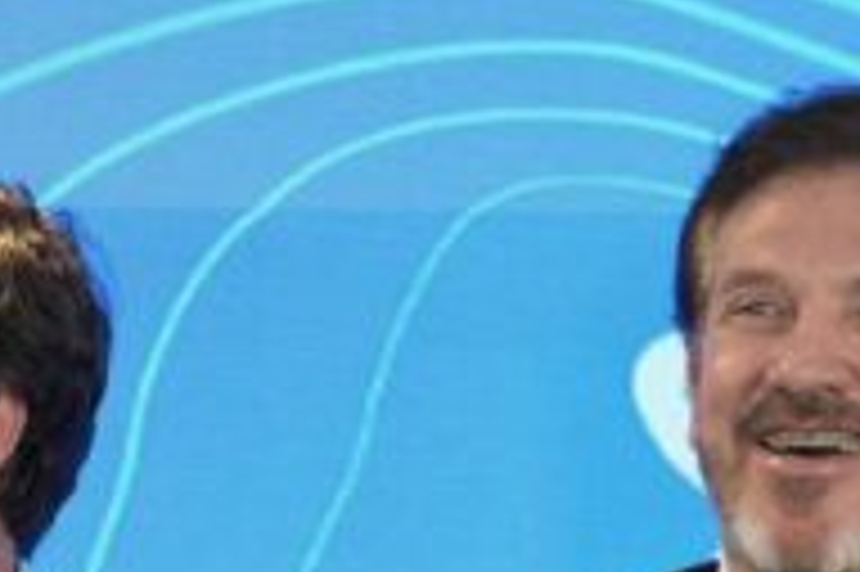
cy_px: 964
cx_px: 288
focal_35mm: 378
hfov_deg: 5.5
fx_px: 9022
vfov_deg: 3.6
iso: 1000
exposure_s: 1/100
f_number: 2.8
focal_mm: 94
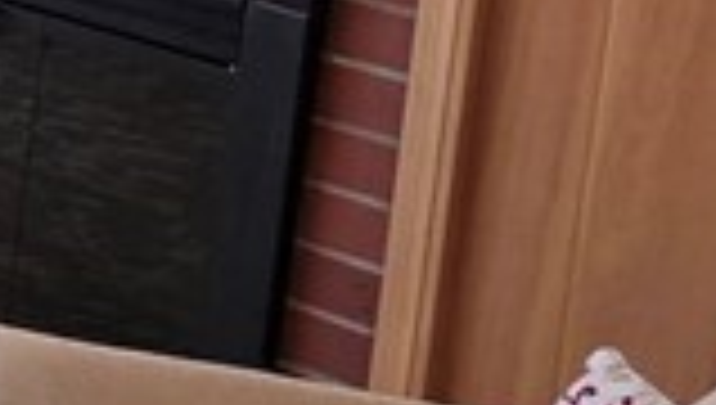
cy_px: -338
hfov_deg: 9.9
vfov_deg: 7.3
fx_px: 3061
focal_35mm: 161
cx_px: -1468
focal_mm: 6.3
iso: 500
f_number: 1.7
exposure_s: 1/120
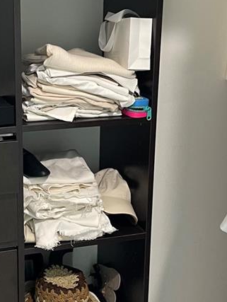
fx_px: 637
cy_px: 161
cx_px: 71
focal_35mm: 73
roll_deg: -0.6
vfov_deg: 26.6
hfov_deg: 20.1
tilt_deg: -17.3
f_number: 1.6
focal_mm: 4.2
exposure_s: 1/60
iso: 160
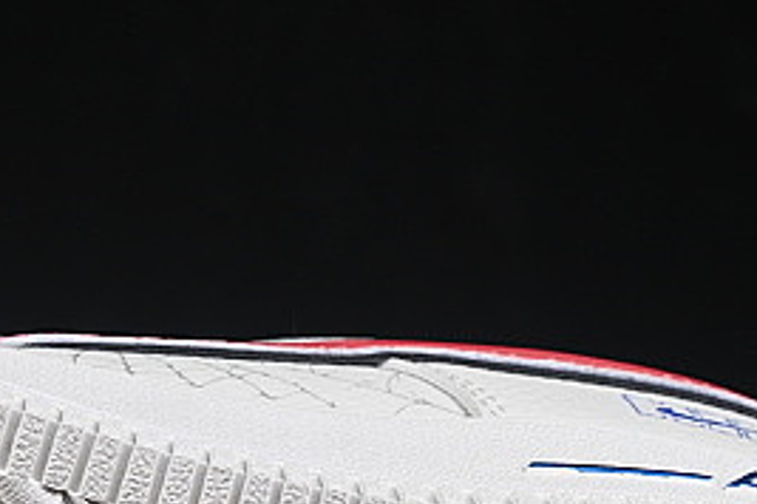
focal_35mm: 303
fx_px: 6371
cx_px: -3
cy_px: 467
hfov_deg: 6.8
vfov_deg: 4.5
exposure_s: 1/80
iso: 160
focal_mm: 50
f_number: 8
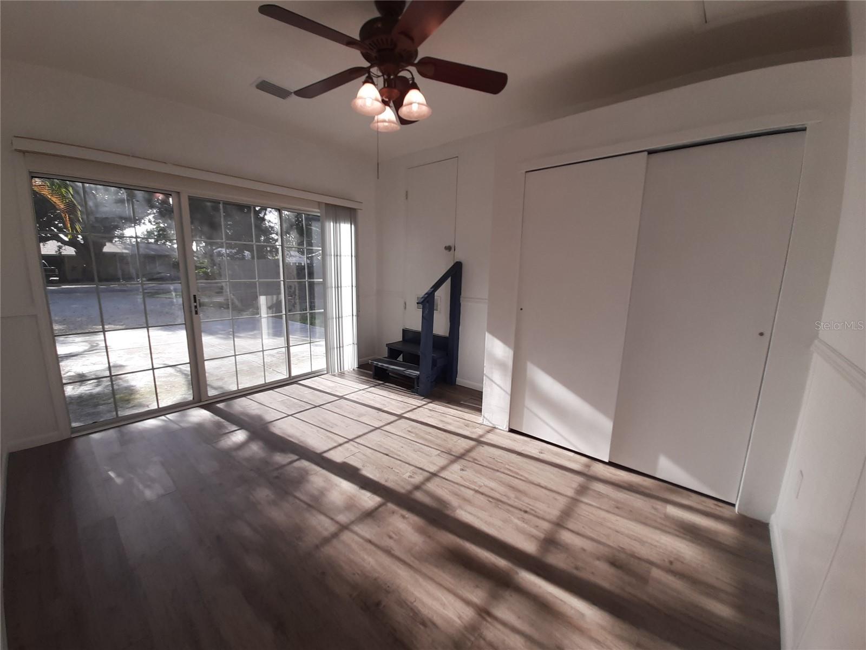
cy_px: 325
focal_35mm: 13
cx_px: 433
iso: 40
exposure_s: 1/201
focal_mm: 1.42
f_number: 2.2
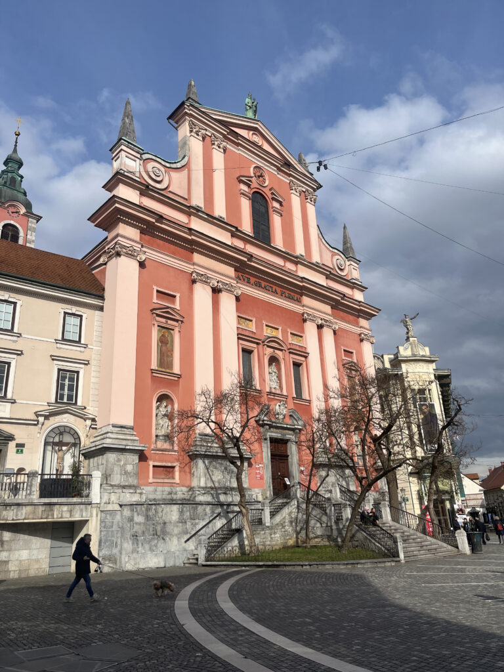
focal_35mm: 26
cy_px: 336
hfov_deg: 53.1
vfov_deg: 67.3
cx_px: 252
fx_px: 505
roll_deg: +3.4
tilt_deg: +22.2
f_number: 1.6
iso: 50
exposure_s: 1/6173
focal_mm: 5.1
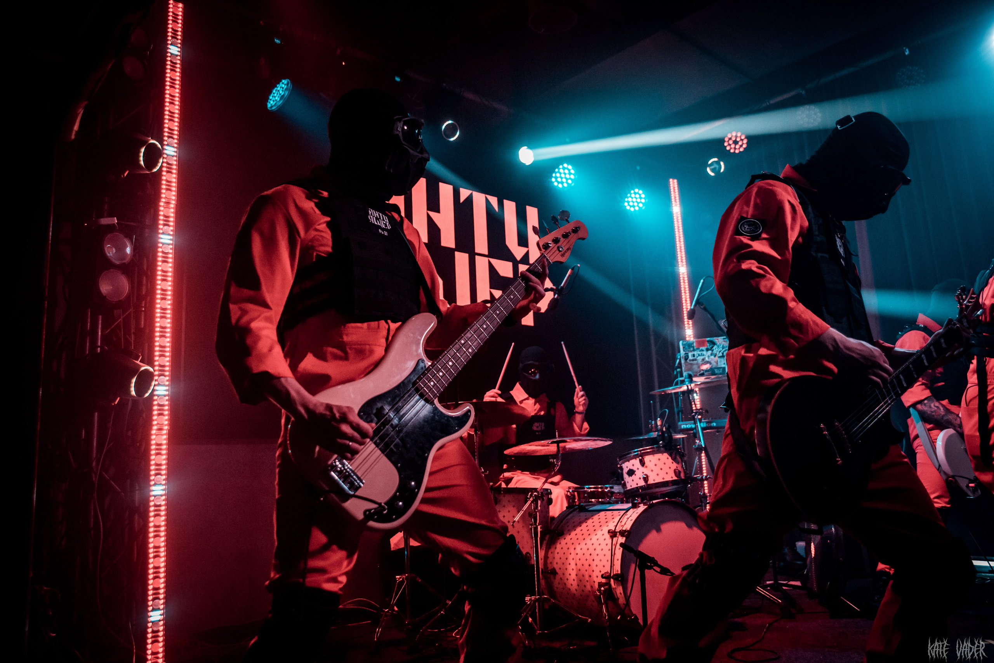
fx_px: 746
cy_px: 332
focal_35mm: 27
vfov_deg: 48.0
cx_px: 497
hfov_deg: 67.4
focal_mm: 27
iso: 2000
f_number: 3.2
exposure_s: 1/400
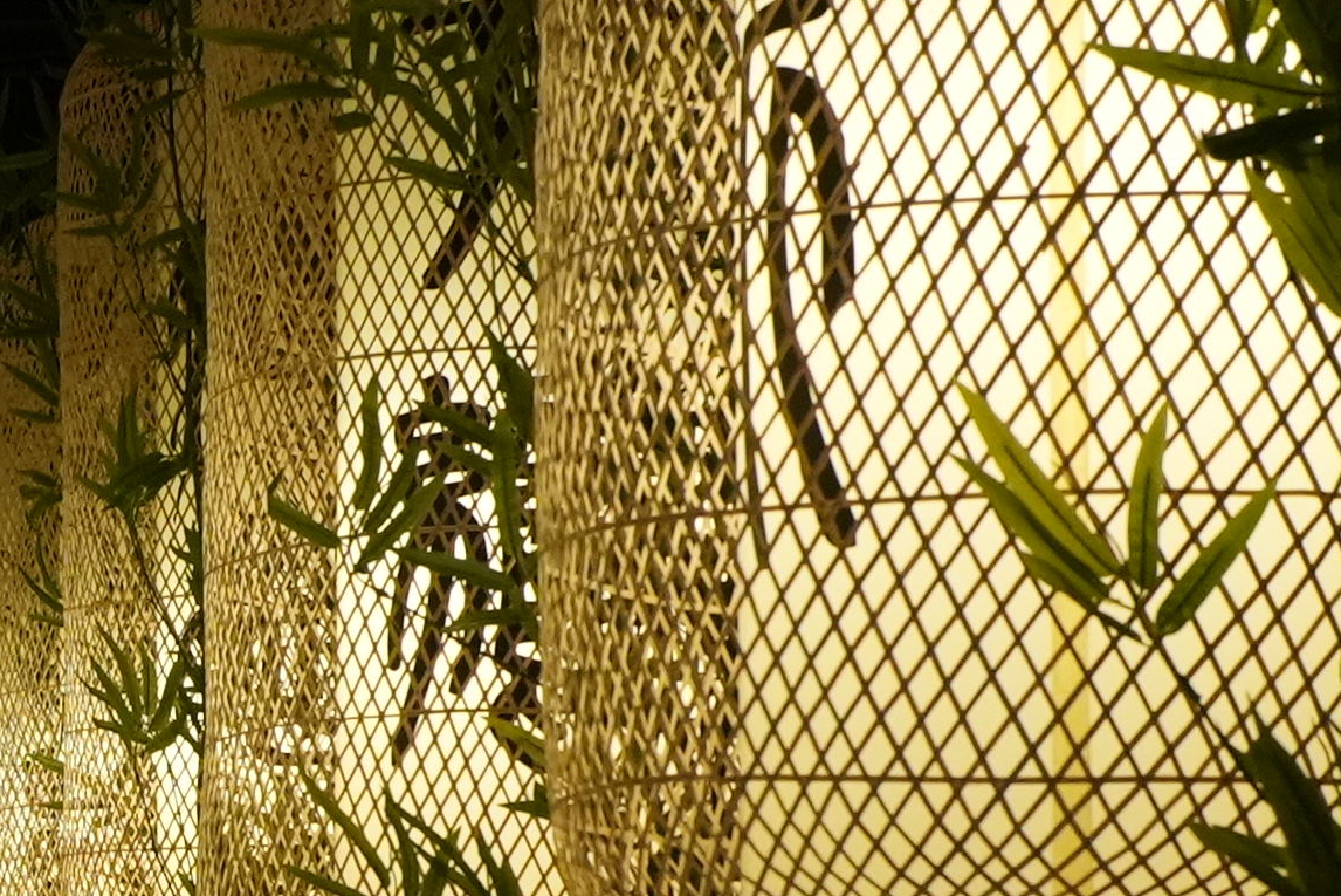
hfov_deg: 17.0
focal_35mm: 111
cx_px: -557
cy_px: 917
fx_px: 4136
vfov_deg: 12.2
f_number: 7.1
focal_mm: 30
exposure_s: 1/60
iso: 6400
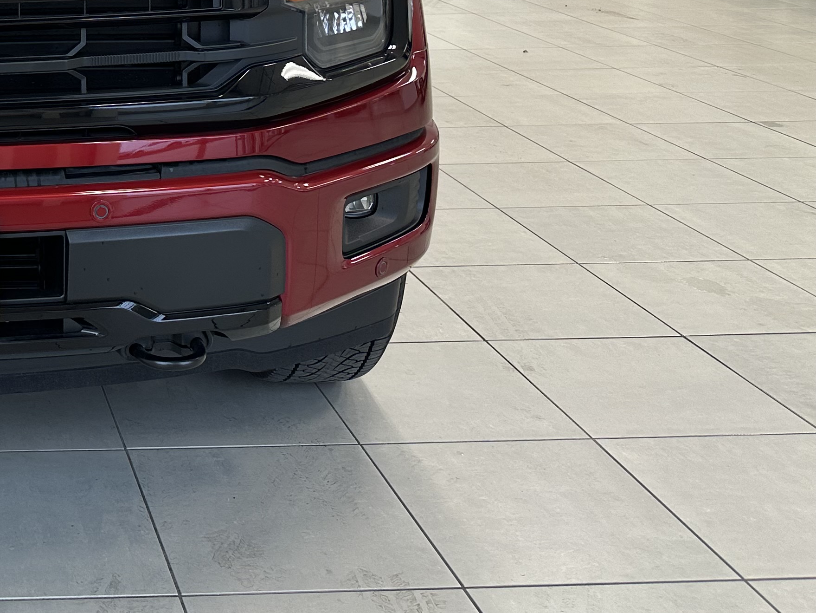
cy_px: -25
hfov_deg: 30.6
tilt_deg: -8.0
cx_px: -119
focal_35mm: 55
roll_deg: +1.4
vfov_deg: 25.1
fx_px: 1297
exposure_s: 1/120
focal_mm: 6.86
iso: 100
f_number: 1.78
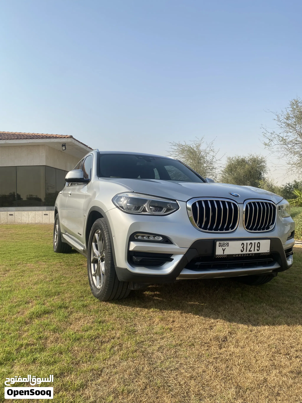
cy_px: 202
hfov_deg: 53.1
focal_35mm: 26
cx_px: 151
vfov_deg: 67.3
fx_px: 302
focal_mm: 4.25
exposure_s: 1/2463
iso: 32
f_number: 1.8
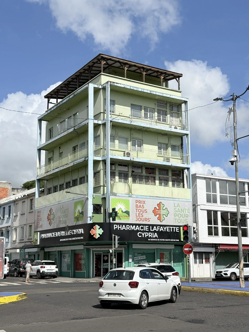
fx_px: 460
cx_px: 124
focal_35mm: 48
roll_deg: -1.0
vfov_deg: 39.7
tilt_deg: +9.1
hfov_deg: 30.3
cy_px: 166
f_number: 1.78
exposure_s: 1/11364
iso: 64
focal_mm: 6.76
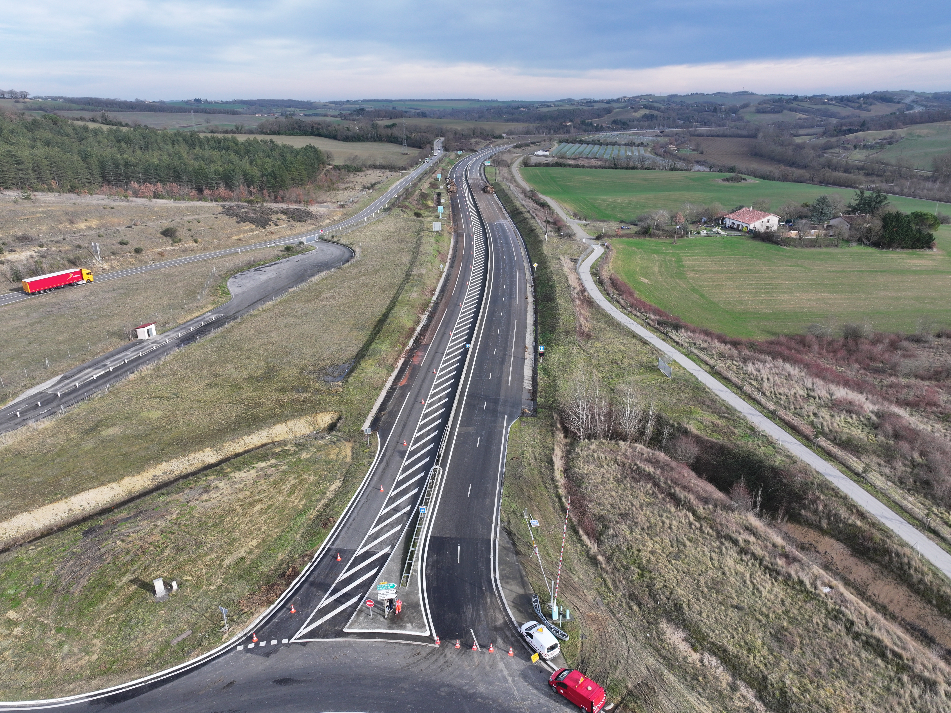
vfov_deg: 56.8
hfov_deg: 71.6
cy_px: 356
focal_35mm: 24
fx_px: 659
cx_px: 476
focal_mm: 12.29
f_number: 2.8
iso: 110
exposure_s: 1/640
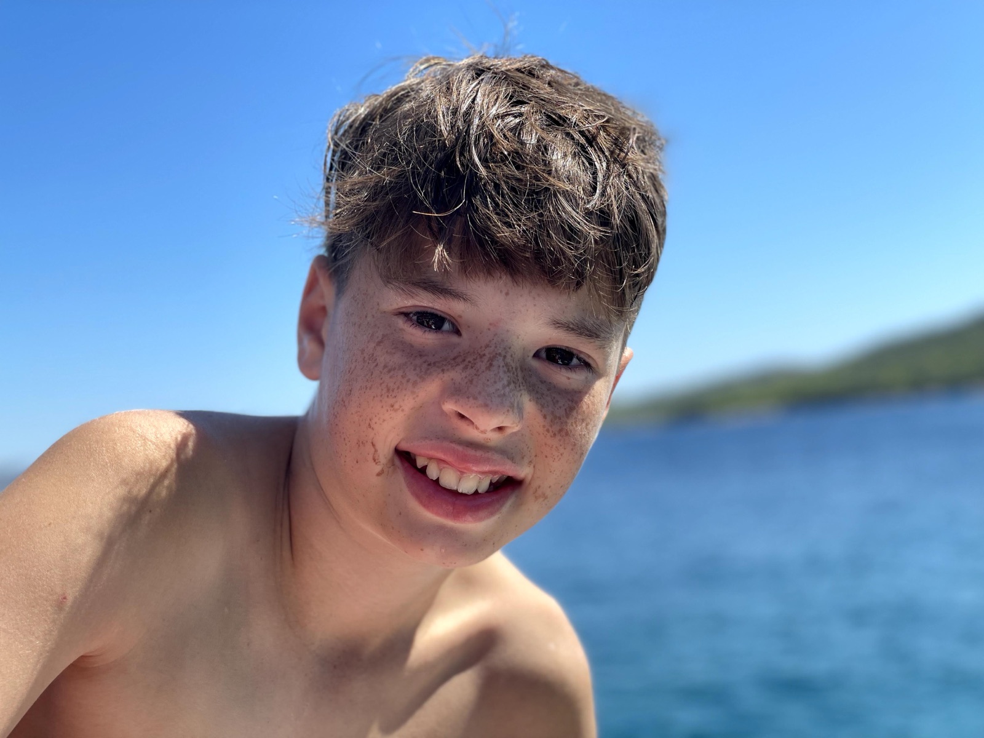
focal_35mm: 52
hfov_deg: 36.8
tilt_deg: +4.0
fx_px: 1478
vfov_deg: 28.0
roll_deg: +7.4
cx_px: 492
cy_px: 369
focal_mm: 6
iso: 25
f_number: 2
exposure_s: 1/749
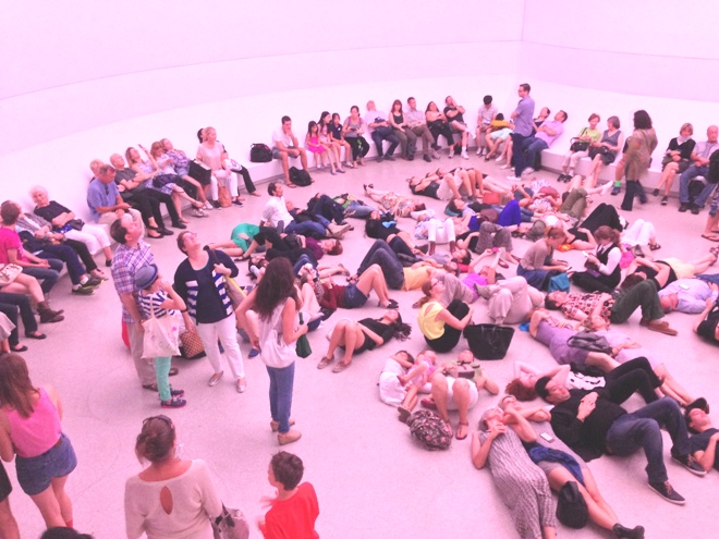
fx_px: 685
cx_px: 360
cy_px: 270
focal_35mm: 33
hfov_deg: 55.4
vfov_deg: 42.9
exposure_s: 1/20
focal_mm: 4.13
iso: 400
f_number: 2.4
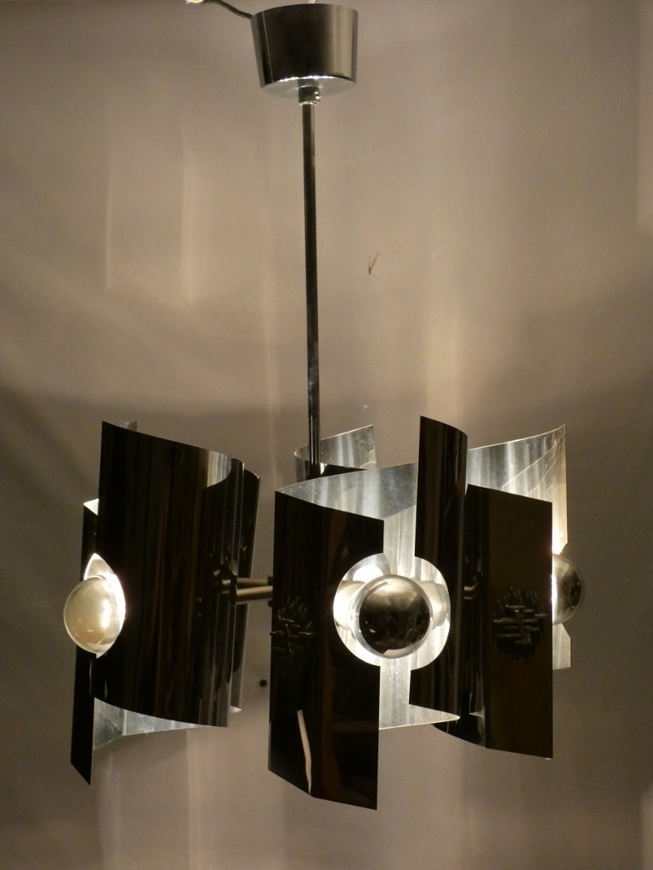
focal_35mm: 61
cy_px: 435
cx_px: 326
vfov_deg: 31.7
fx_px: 1534
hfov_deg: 24.0
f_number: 4.1
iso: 800
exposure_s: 1/80
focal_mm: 10.8
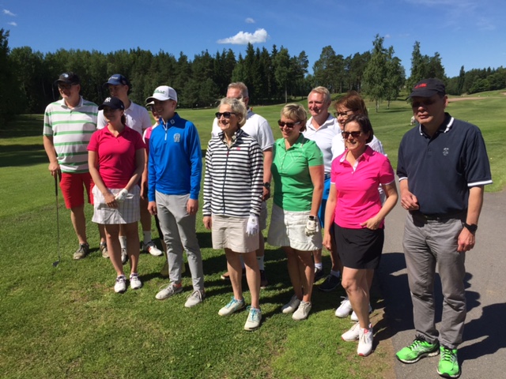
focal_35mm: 29
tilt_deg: -12.5
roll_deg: +1.6
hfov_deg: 61.7
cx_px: 253
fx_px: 424
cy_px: 190
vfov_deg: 48.2
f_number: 2.2
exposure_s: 1/2639
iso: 32
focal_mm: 4.15
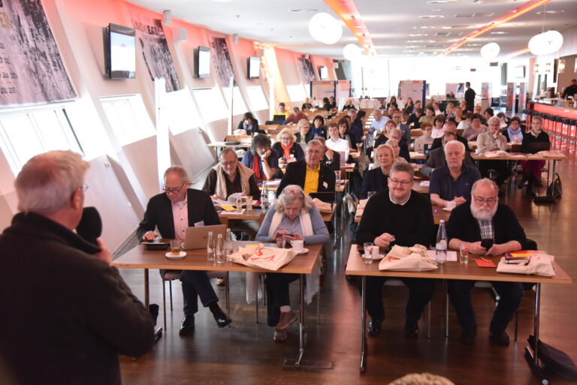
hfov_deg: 42.7
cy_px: 192
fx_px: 738
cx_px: 288
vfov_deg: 29.3
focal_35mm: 46
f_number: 4.5
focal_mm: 46
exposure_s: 1/125
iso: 6400
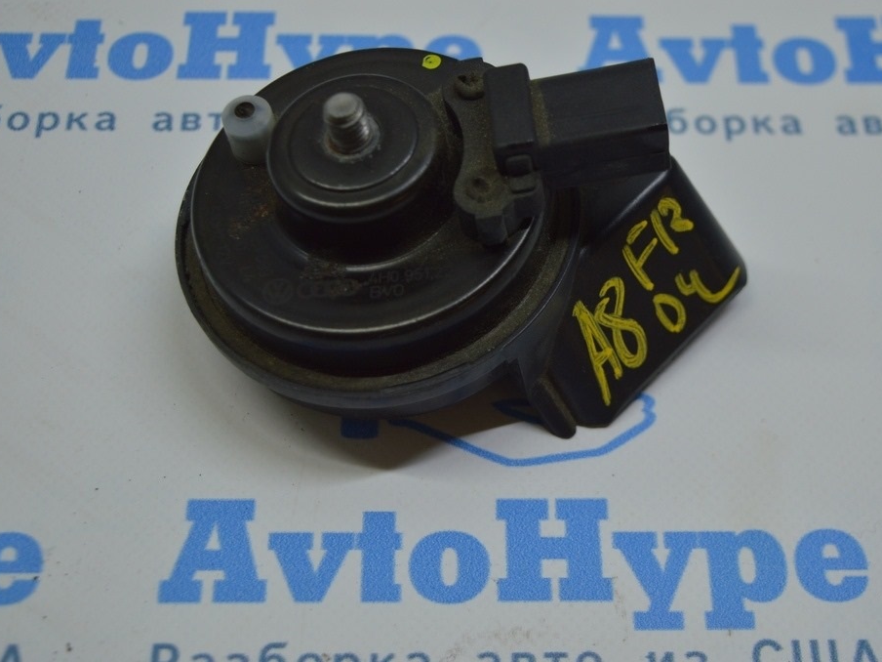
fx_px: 1580
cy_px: 331
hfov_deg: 31.2
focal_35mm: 62
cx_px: 486
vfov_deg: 23.7
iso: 400
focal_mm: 38
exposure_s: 1/125
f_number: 4.8
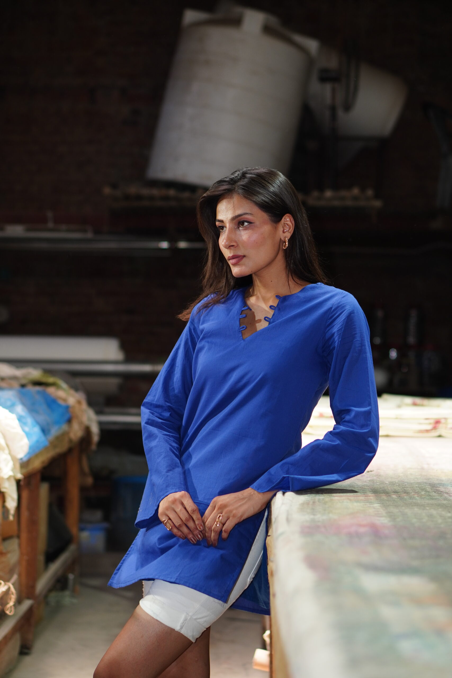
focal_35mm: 75
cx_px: 226
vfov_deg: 27.0
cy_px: 339
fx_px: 1412
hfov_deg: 18.2
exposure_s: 1/125
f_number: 2.2
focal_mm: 50
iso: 250
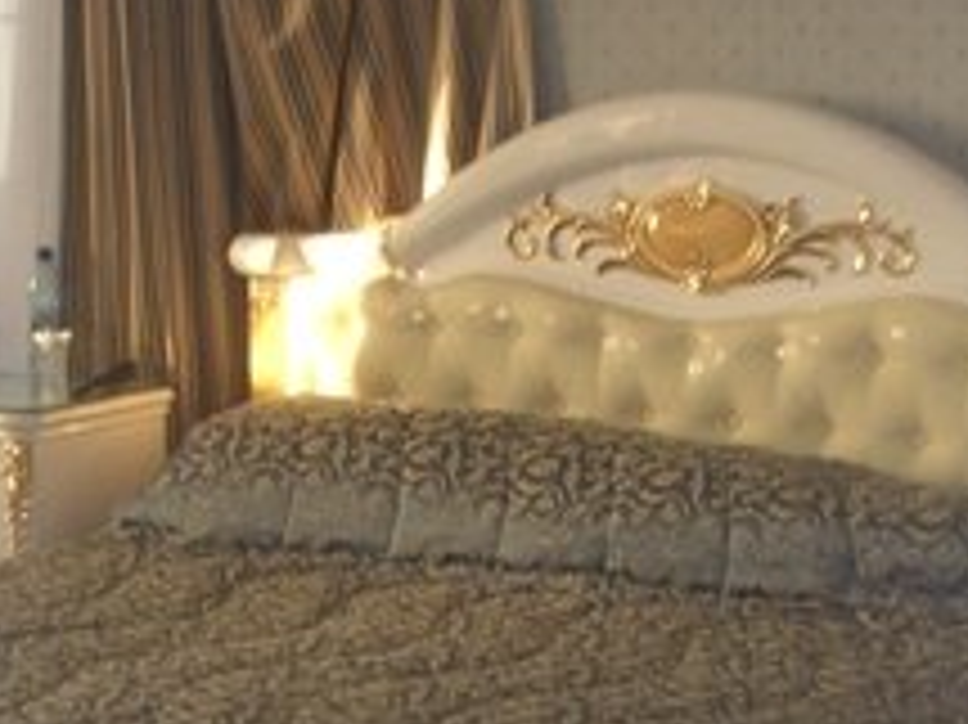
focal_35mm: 101
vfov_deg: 14.5
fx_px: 2823
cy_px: 591
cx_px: 522
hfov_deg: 19.5
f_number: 2.6
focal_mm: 5.8
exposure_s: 1/60
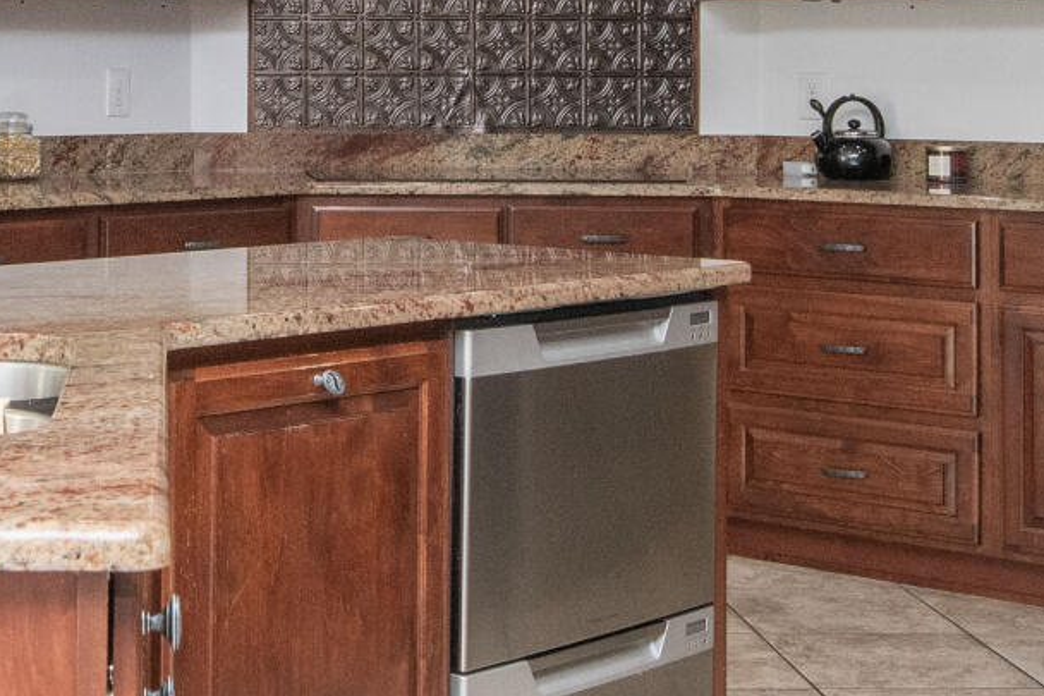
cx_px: 168
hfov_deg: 25.1
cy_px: -3
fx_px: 2290
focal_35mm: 79
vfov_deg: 16.9
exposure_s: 1/60
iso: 400
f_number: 10
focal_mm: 16
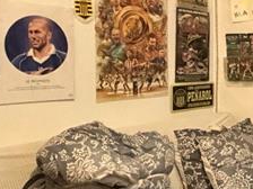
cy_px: 72
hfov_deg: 21.7
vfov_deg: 22.9
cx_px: 435
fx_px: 468
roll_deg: -0.2
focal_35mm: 64
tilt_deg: -1.3
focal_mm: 2.22
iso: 1250
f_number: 2.2
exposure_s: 1/60
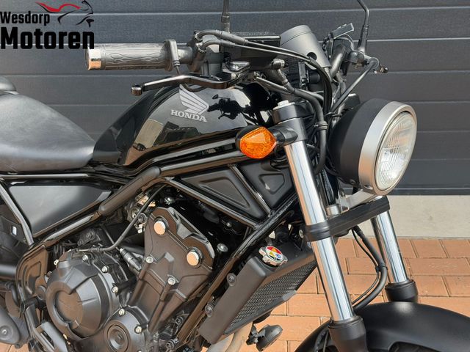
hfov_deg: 39.7
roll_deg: +3.0
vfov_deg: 30.3
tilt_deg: -28.5
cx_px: 235
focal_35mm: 48
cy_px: 176
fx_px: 652
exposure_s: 1/1484
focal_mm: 6.76
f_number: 1.78
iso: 100
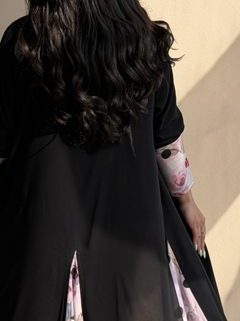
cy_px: 231
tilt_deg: -13.1
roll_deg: -1.2
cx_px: 47
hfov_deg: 10.6
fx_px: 1285
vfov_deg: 14.2
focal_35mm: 139
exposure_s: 1/490
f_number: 1.78
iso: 64
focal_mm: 6.76
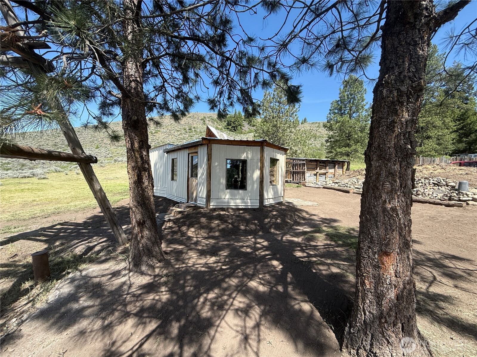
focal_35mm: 14
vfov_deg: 85.7
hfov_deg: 102.1
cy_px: 178
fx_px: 193
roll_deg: -2.5
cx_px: 238
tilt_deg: +1.3
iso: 50
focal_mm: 2.22
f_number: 2.2
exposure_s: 1/726
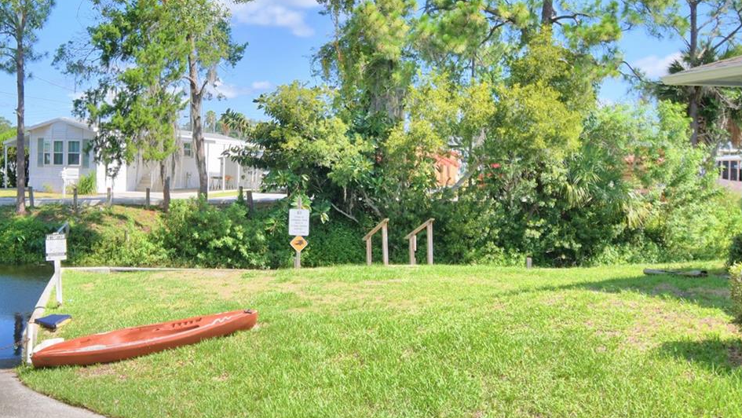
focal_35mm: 39
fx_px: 767
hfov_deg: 50.5
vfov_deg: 30.3
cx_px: 238
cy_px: 152
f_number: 5
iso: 100
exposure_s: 1/640
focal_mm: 15
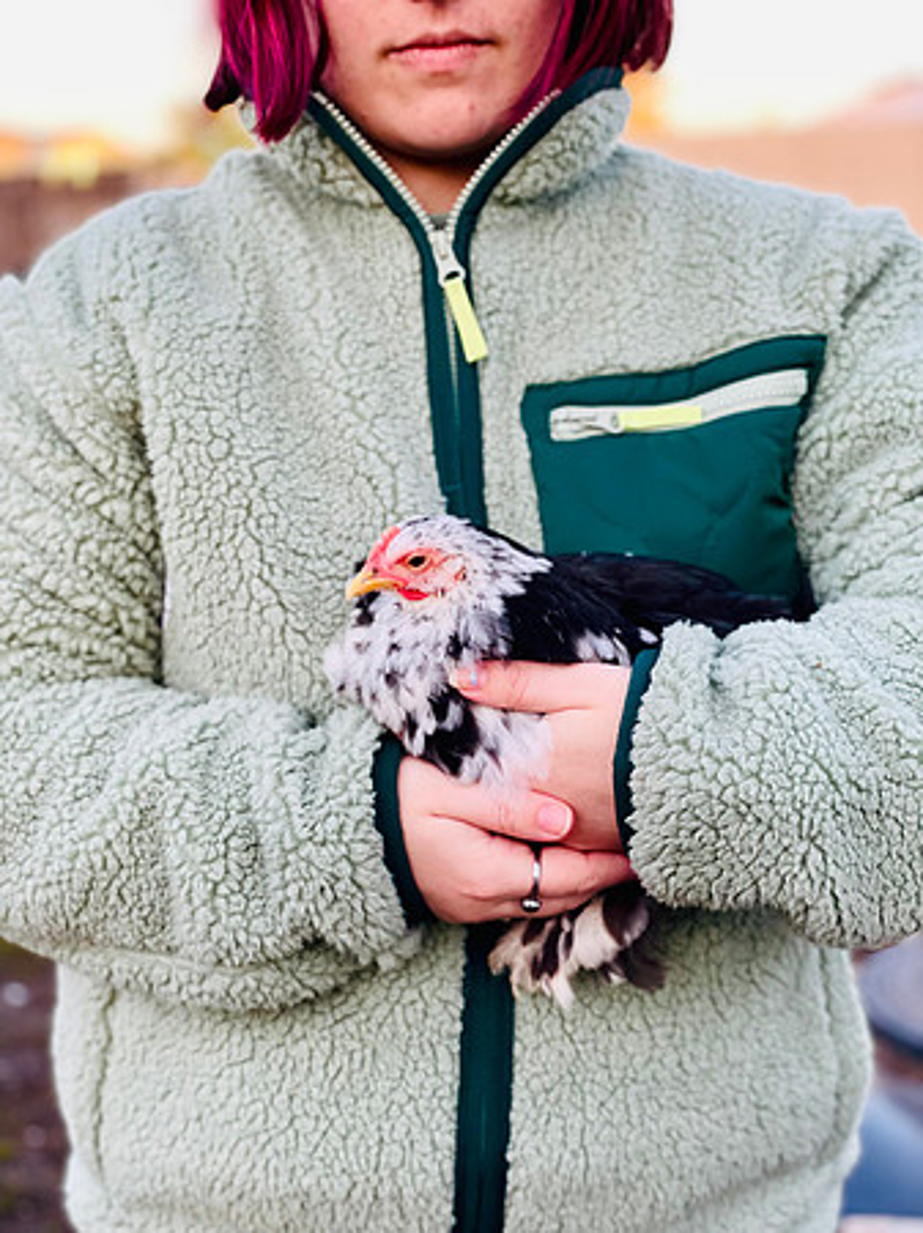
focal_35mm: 52
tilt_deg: -9.8
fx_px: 1850
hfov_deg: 28.0
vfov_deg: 36.8
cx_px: 462
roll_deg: +1.4
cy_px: 616
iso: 100
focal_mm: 6
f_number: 2
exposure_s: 1/122
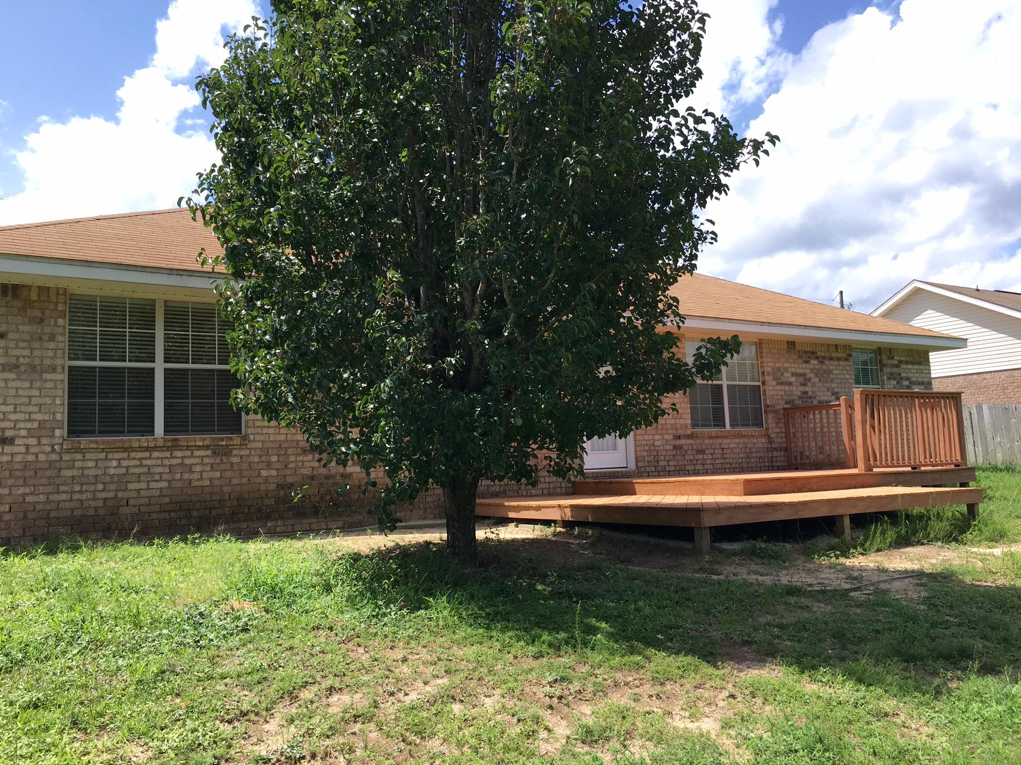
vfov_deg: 48.2
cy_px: 382
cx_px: 510
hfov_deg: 61.7
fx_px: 855
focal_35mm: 29
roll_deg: +2.4
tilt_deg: +6.1
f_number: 2.2
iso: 32
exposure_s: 1/1282
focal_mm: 4.15
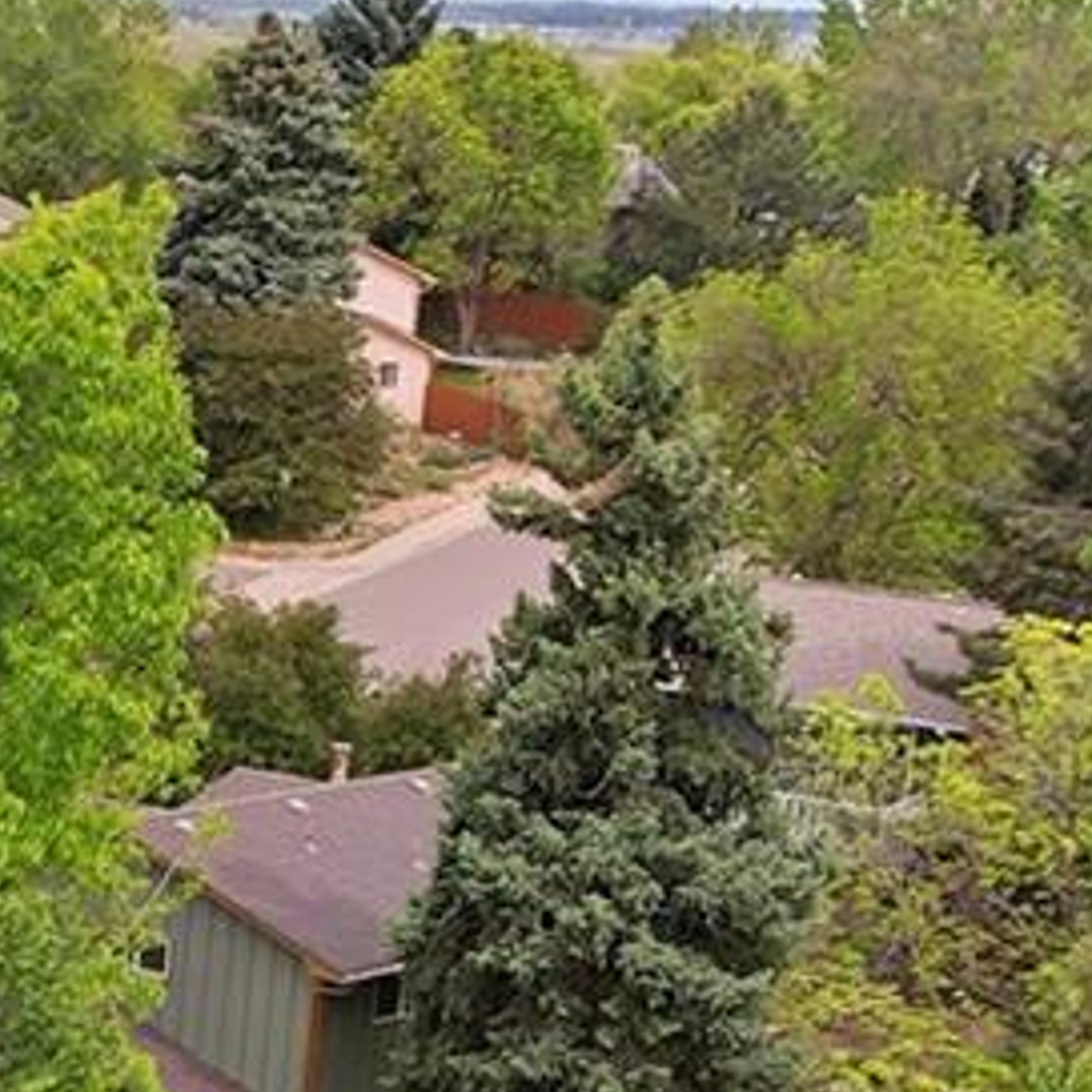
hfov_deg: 15.0
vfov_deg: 15.0
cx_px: -365
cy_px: 1497
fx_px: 3926
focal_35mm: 110
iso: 100
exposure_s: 1/80
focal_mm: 8.4
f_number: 2.8
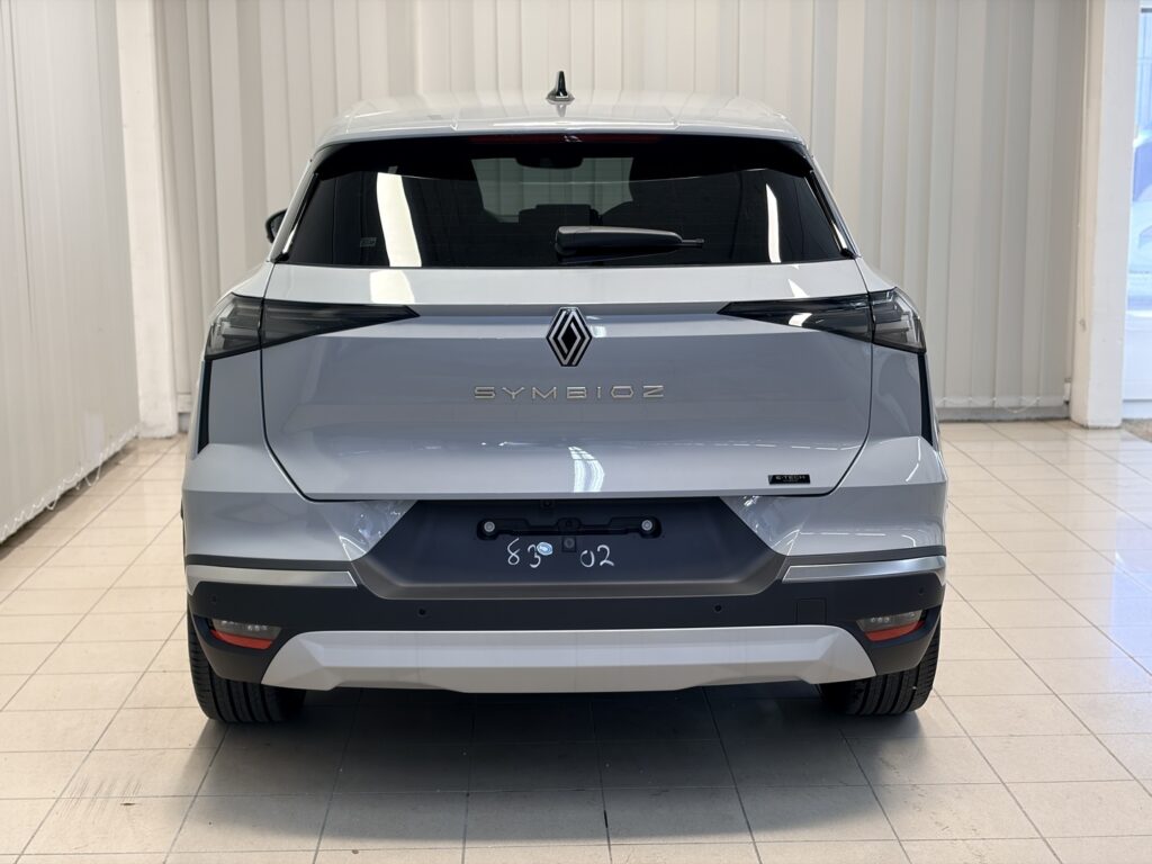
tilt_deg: -11.1
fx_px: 1731
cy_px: 432
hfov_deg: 36.8
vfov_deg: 28.0
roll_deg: +0.8
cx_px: 576
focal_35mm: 52
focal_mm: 5.96
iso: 50
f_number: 1.6
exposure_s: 1/50
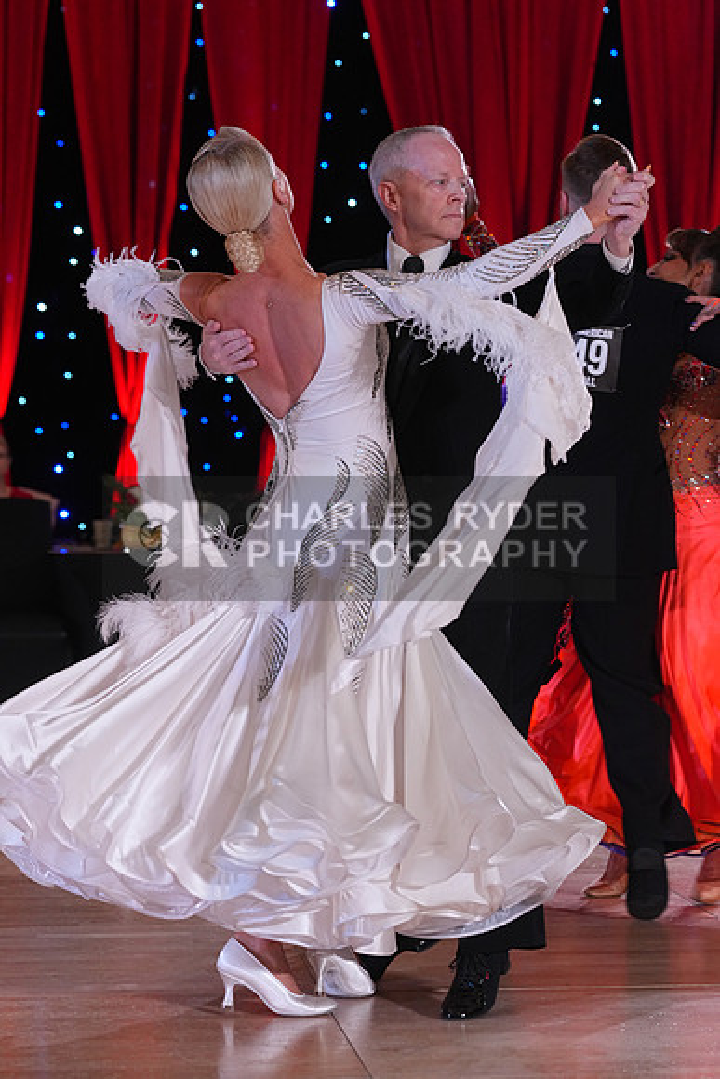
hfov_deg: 13.8
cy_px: 540
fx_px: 2968
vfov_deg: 20.6
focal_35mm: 99
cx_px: 360
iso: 2500
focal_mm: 99
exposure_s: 1/250
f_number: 5
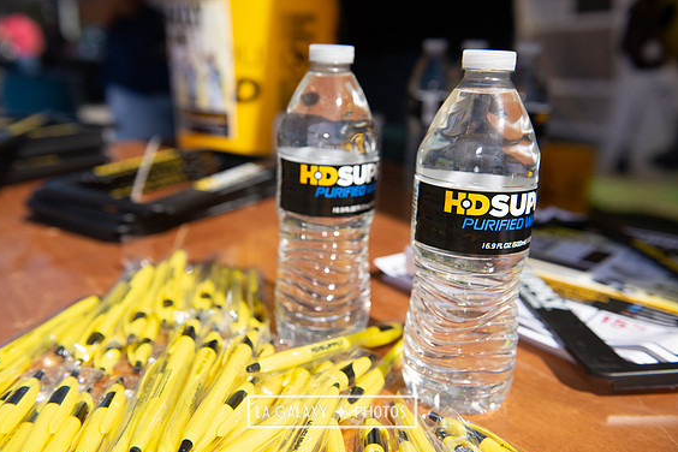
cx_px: 332
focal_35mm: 36
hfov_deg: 53.1
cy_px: 231
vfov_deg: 36.9
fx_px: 678
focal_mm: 35
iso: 250
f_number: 4
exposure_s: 1/3200
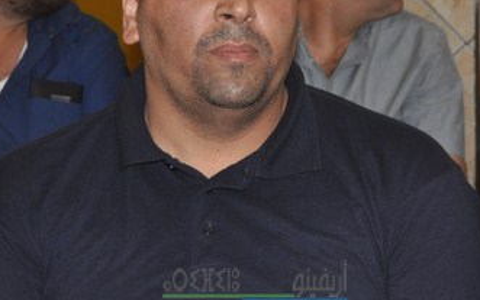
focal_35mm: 124
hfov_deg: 16.8
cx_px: 255
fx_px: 1622
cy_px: 75
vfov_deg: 10.5
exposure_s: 1/60
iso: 800
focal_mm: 42
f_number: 5
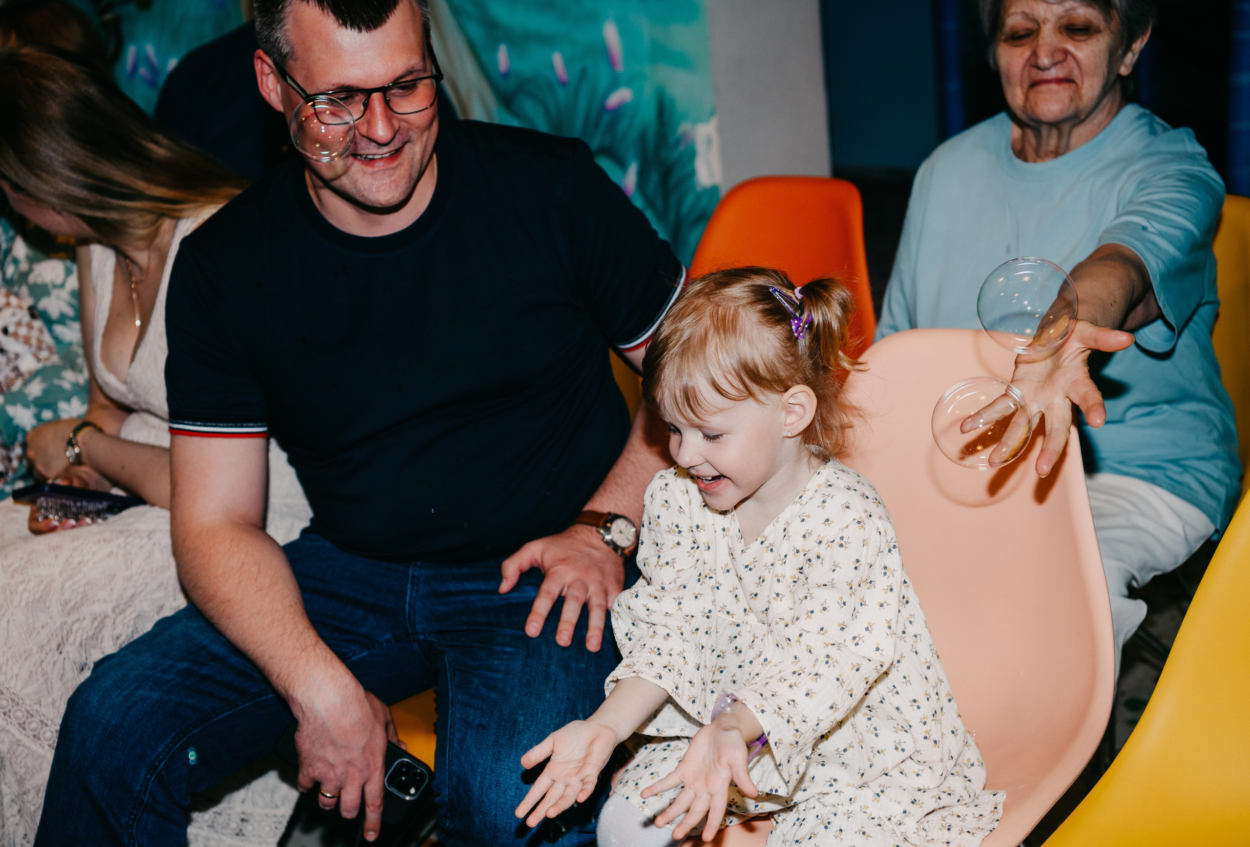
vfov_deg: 25.7
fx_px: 1855
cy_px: 445
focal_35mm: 53
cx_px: 582
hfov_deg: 37.2
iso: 160
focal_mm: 50
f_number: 3.5
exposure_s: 1/160
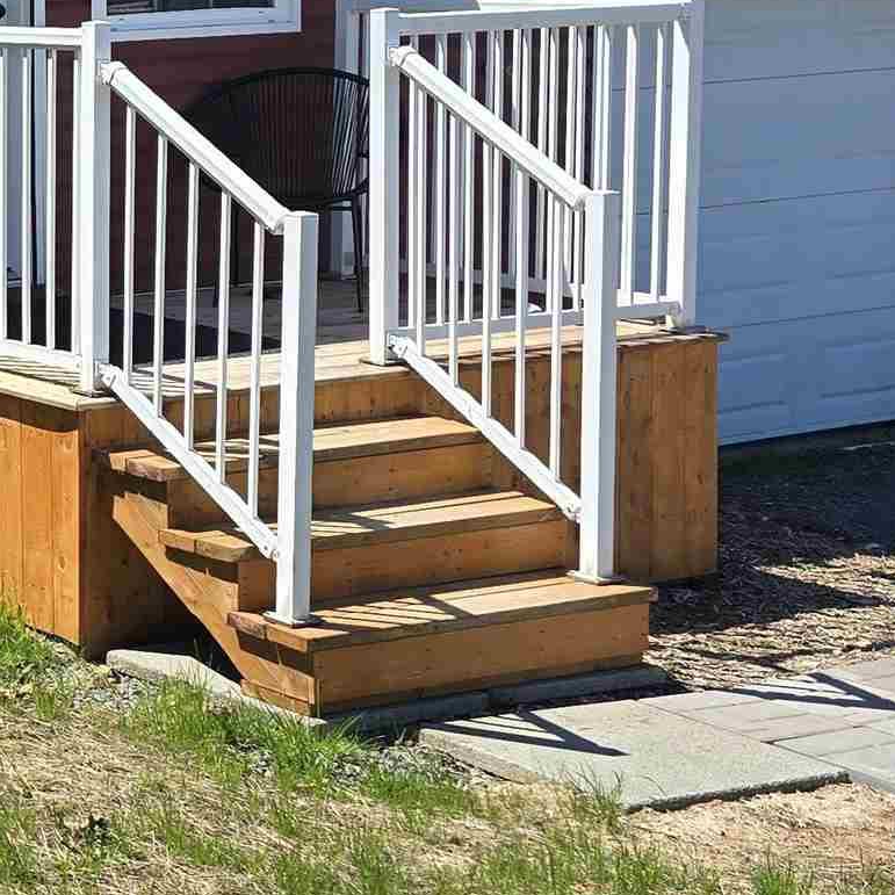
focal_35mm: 81
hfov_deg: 17.2
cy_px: 159
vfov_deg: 21.1
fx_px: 2369
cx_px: -744
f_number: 1.7
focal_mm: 6.3
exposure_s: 1/485
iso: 12
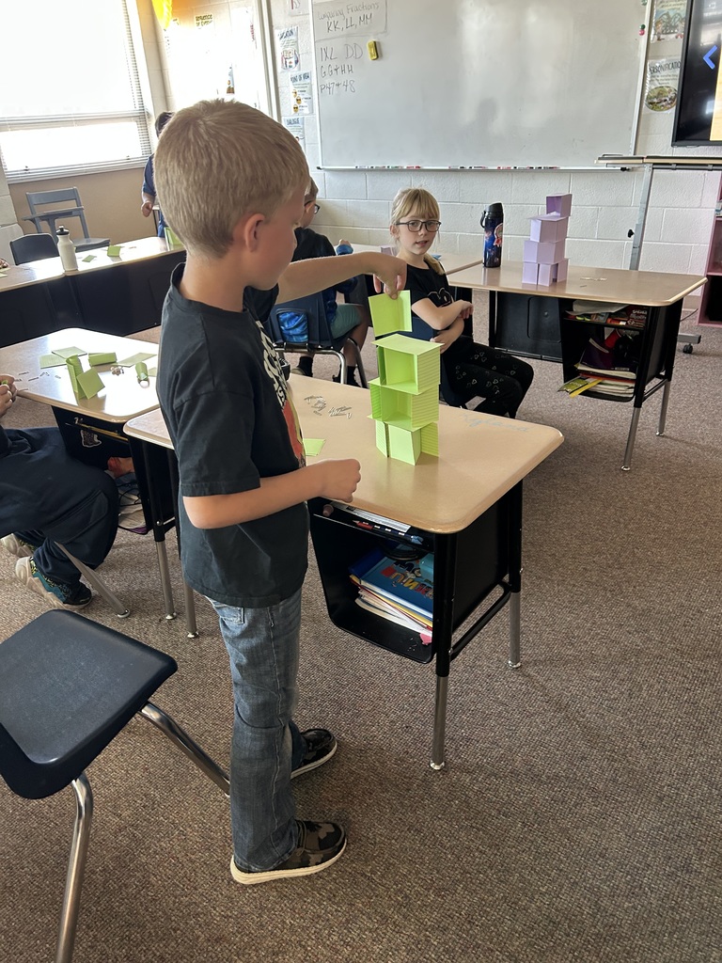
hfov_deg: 53.1
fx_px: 723
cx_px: 361
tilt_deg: -27.9
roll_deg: +5.7
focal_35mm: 26
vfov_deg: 67.3
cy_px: 482
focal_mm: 5.7
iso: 200
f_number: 1.5
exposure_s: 1/60
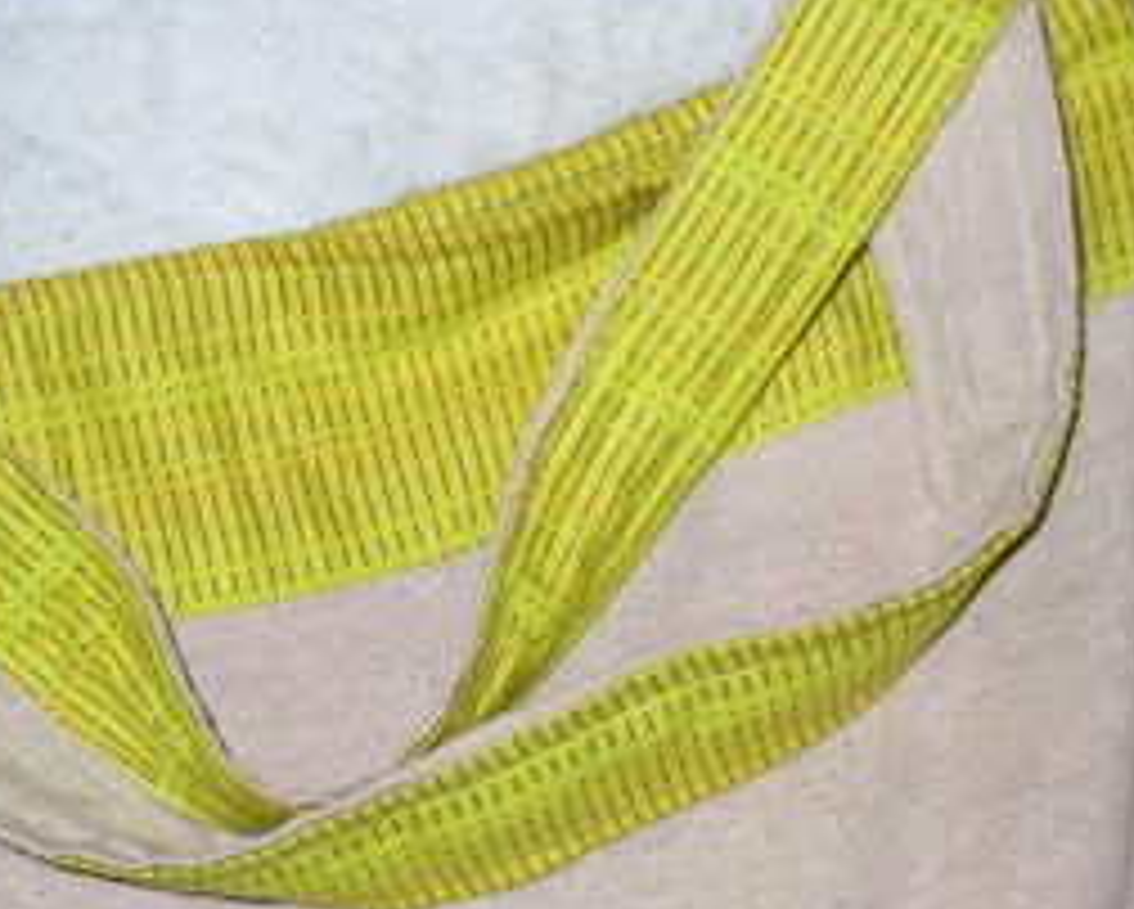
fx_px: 2284
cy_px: 504
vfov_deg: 22.5
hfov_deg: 27.9
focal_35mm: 68
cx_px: 574
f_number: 2.8
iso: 100
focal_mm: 6.1
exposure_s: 1/60
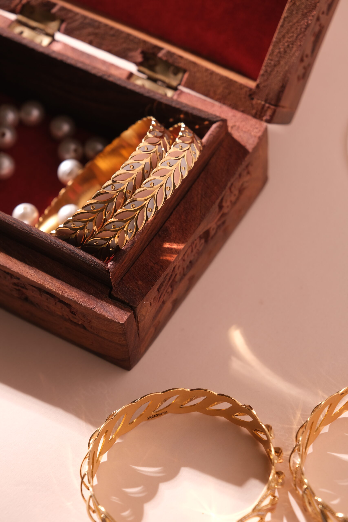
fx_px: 1740
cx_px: 174
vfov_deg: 17.1
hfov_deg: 11.4
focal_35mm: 120
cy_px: 261
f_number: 5
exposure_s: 1/60
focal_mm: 80
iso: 200
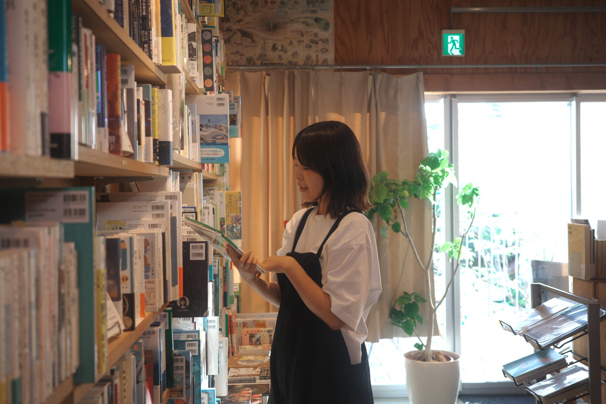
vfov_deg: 33.4
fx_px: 673
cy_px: 202
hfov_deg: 48.5
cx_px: 303
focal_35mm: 40
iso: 100
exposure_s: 1/50
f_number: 2.8
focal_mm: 26
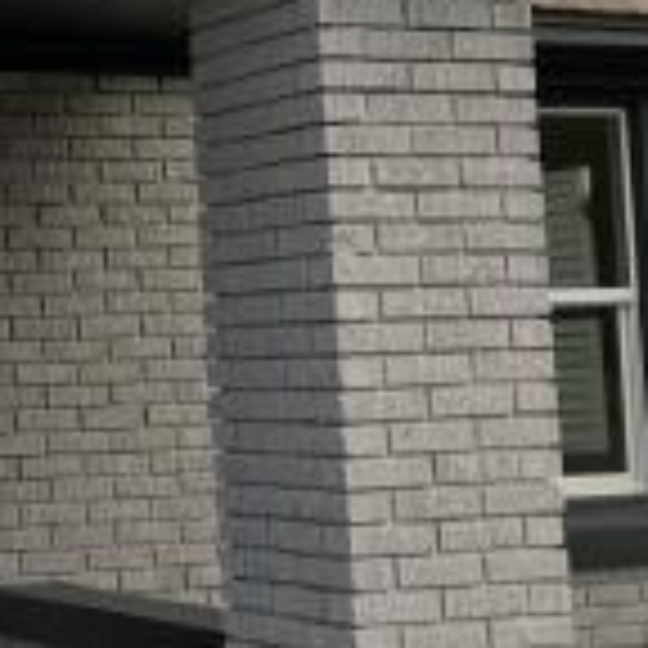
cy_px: 112
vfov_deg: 15.7
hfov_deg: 15.2
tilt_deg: +7.9
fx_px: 2330
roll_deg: +1.9
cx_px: -153
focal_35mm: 110
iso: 20
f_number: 1.8
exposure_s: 1/626
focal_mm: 3.99
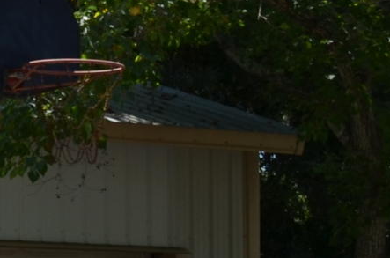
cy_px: 299
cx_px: -666
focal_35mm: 244
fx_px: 2637
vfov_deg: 5.6
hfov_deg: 7.6
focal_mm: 24
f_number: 8
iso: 125
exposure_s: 1/250
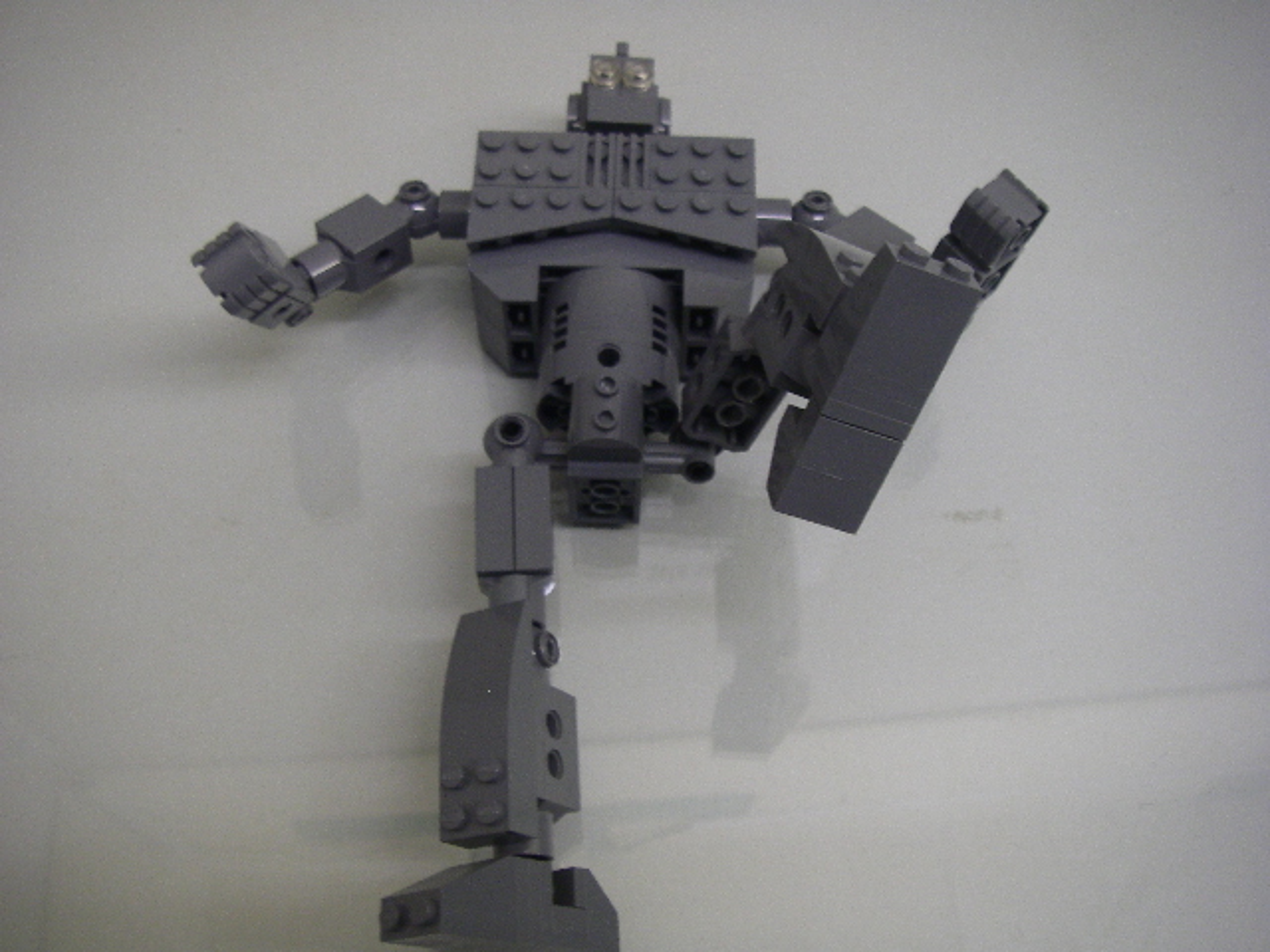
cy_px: 476
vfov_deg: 37.7
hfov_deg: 49.0
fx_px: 1394
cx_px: 635
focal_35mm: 38
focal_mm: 6.3
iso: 160
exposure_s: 1/15
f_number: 3.3
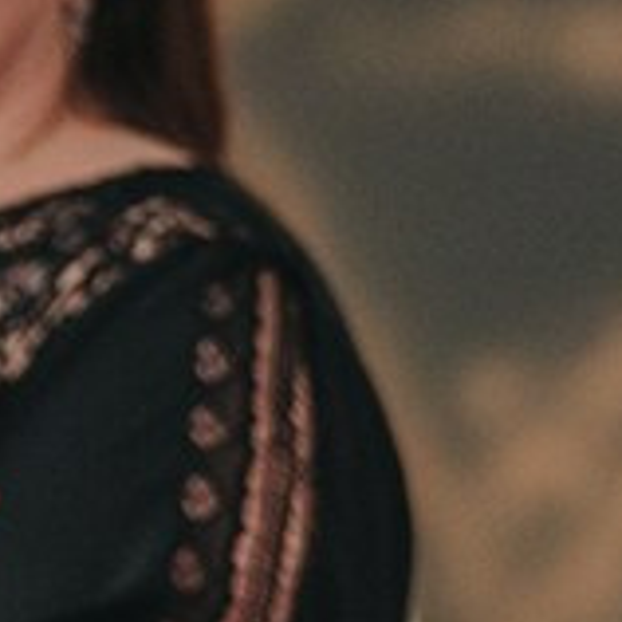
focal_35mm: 831
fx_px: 16893
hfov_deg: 2.1
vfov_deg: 2.1
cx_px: -1497
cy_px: 345
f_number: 2.8
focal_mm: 125
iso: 1250
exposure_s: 1/160
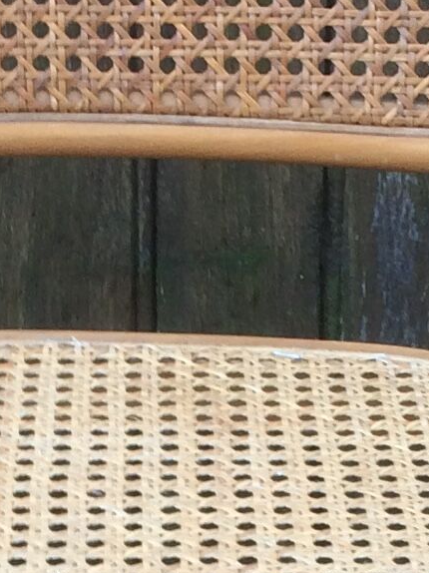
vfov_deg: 11.8
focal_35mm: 165
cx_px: 101
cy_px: 665
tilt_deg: -28.9
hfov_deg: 9.0
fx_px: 2729
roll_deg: -0.2
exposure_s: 1/100
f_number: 2.2
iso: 40
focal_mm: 4.15
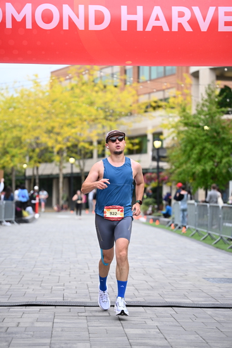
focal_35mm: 93
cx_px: 116
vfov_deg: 21.9
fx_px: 898
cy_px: 174
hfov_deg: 14.7
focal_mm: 93
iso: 640
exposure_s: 1/2000
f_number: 2.8
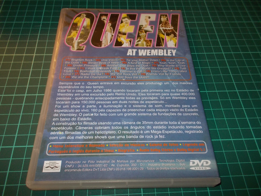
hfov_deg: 61.7
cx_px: 130
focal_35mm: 29
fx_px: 219
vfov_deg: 48.2
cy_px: 98
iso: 200
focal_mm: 4.1
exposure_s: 1/30
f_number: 3.3
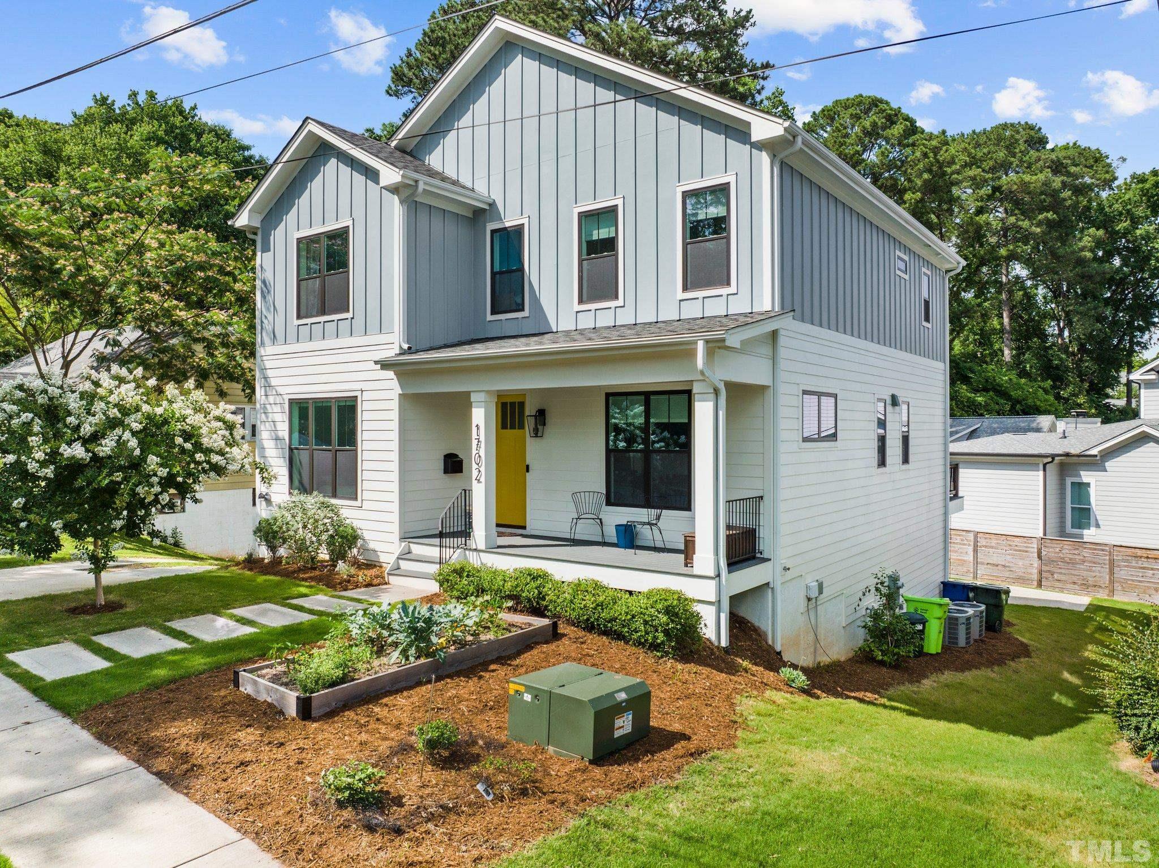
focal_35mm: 24
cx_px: 580
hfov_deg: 71.6
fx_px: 803
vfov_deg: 56.8
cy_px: 434
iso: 130
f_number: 2.8
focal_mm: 12.29
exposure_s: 1/240
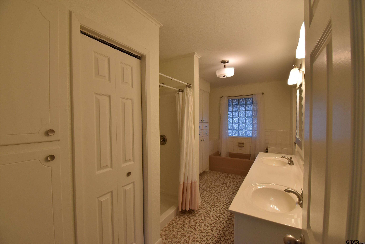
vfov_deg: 77.3
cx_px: 182
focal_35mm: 15
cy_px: 122
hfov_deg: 100.4
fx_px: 152
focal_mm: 10
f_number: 8
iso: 500
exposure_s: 1/30
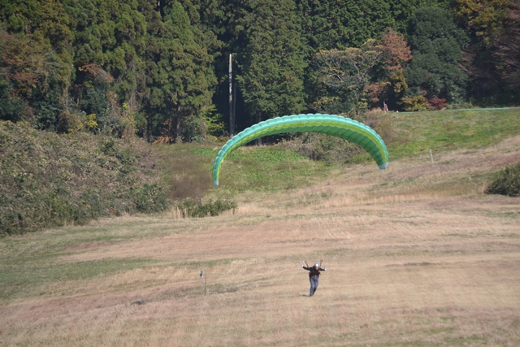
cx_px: 260
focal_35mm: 225
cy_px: 174
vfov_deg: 6.1
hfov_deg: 9.1
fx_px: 3251
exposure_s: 1/500
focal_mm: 150
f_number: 5.6
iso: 140
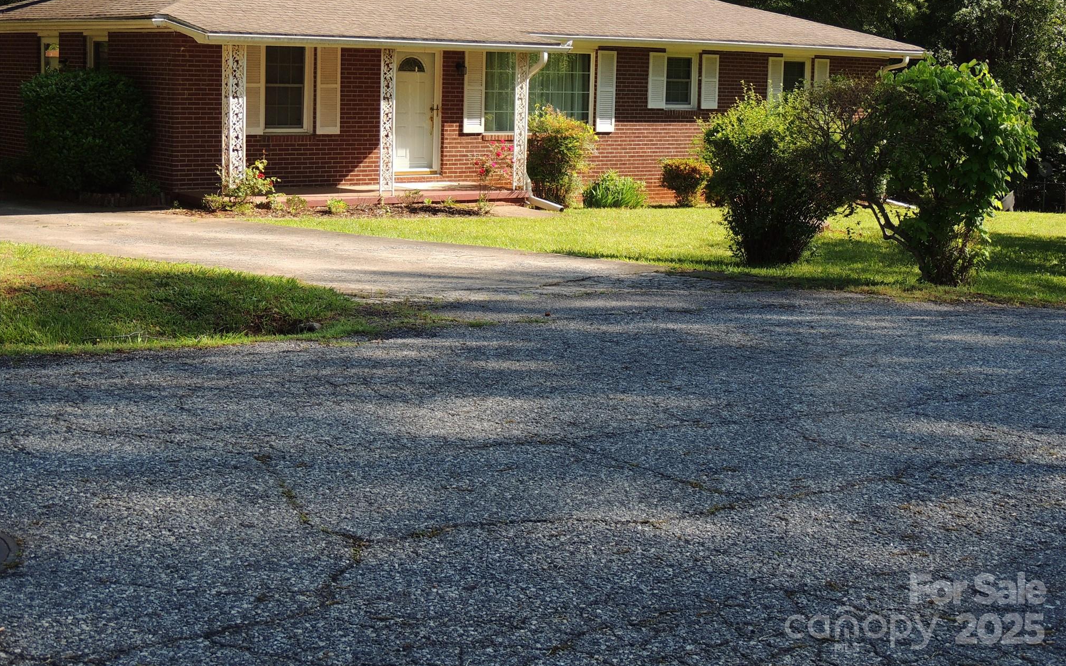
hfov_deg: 37.5
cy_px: 266
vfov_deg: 23.9
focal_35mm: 54
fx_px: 1569
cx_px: 541
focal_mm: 8.9
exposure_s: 1/400
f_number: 3.6
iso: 100
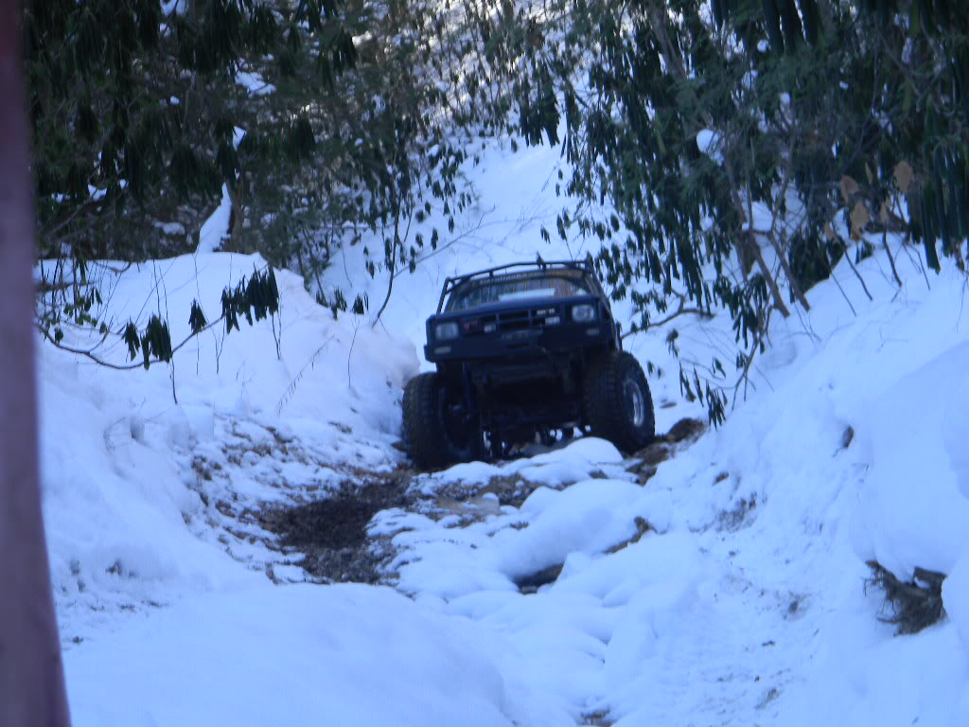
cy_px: 364
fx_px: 2939
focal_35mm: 105
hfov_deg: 18.7
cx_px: 484
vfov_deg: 14.1
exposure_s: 1/48
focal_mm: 19
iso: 80
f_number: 4.7
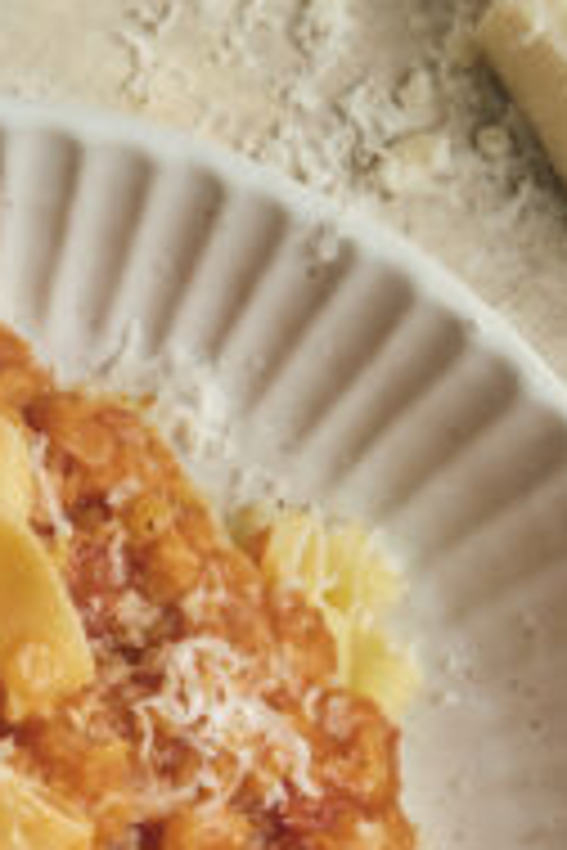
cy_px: 956
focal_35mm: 208
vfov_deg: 9.8
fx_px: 4914
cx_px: -90
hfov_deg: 6.6
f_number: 9
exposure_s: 1/80
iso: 200
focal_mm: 47.6
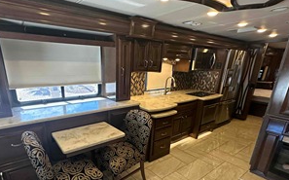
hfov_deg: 84.5
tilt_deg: -14.1
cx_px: 122
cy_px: 116
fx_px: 157
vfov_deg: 58.5
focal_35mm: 20
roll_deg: -0.7
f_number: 2.2
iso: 160
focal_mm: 2.22
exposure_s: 1/60
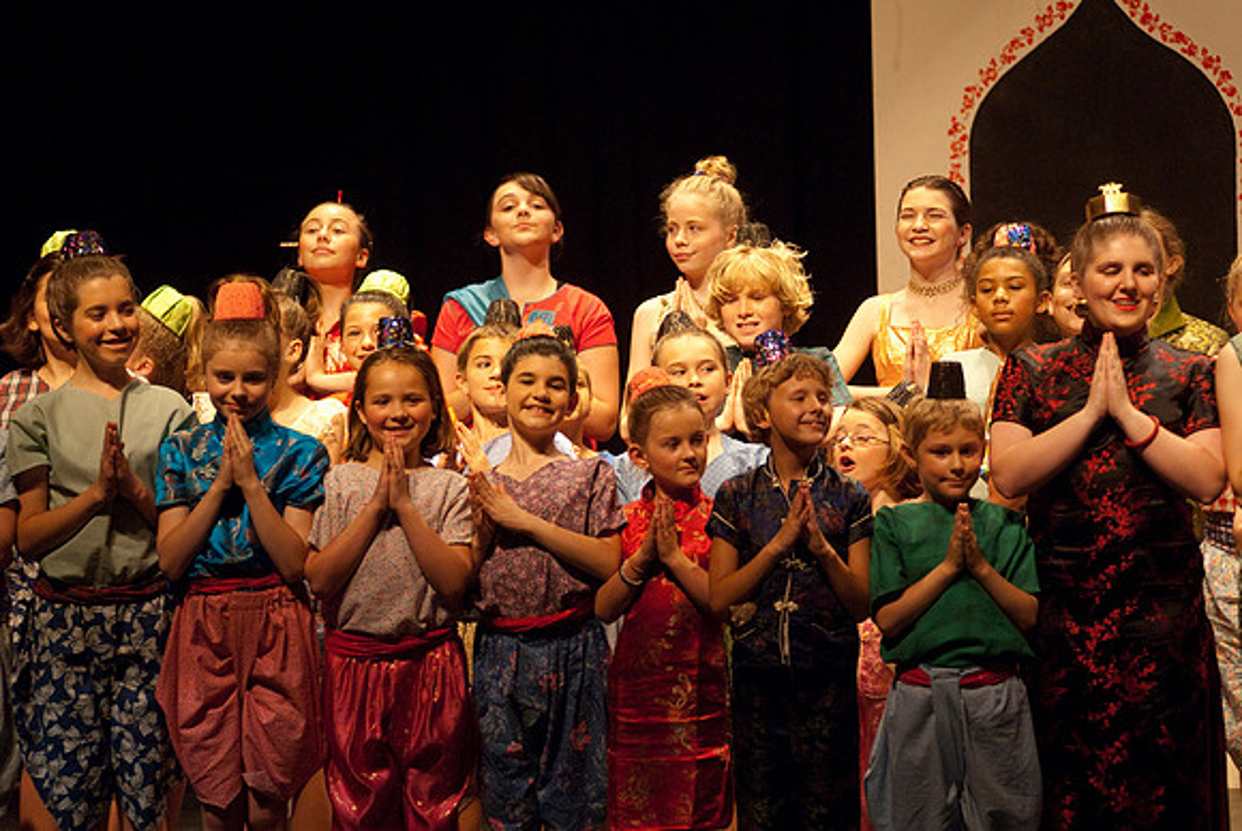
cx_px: 621
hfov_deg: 11.8
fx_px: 6009
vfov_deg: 7.9
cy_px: 416
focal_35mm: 174
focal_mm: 116
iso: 1000
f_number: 2.8
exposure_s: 1/125
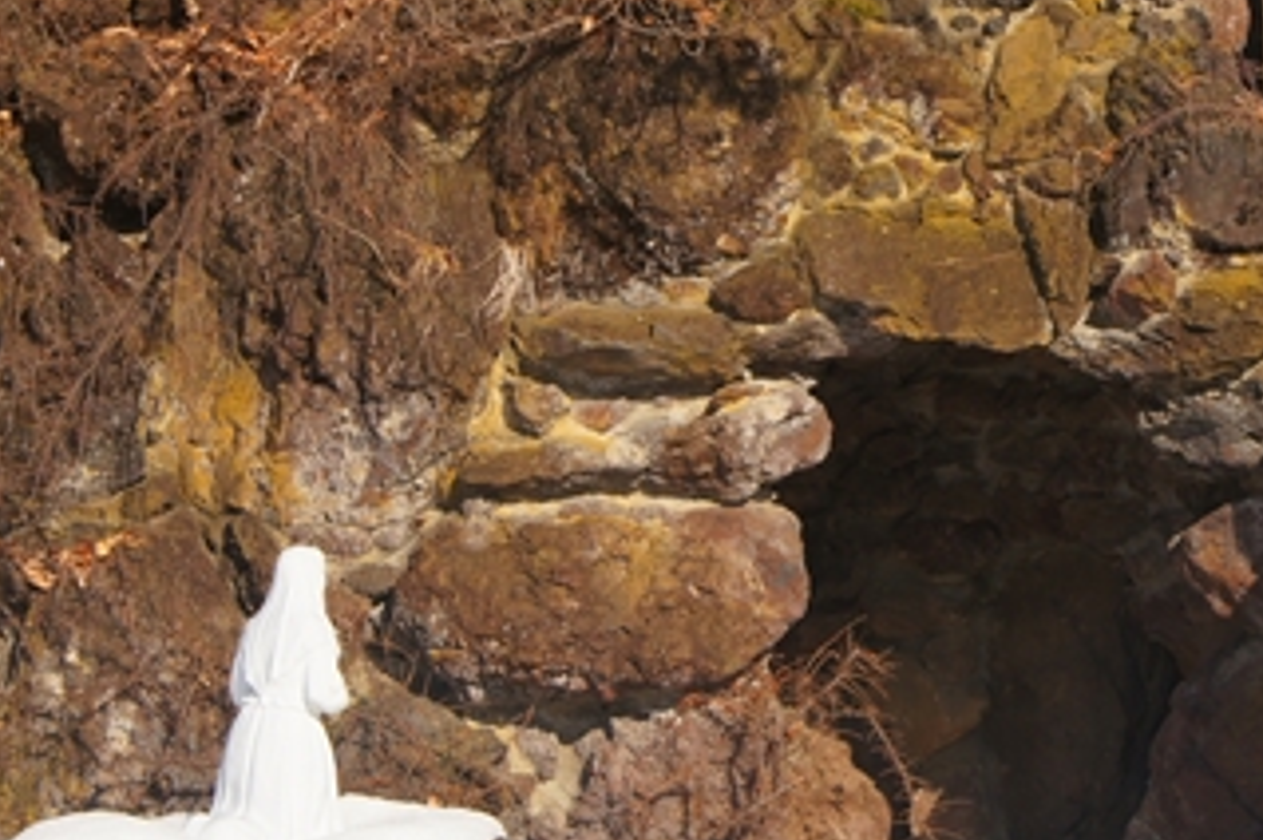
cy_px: 196
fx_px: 4355
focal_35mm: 124
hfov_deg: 16.4
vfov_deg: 11.0
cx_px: 994
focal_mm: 33
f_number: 8
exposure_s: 1/500
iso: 200
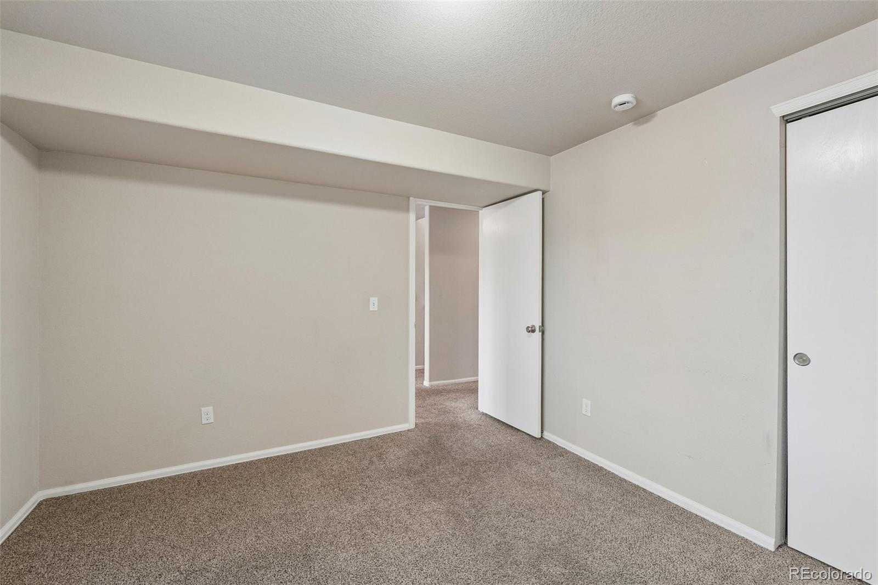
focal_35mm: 15
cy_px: 292
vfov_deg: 77.3
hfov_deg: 100.4
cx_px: 439
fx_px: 366
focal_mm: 10
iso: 320
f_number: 9
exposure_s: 1/6
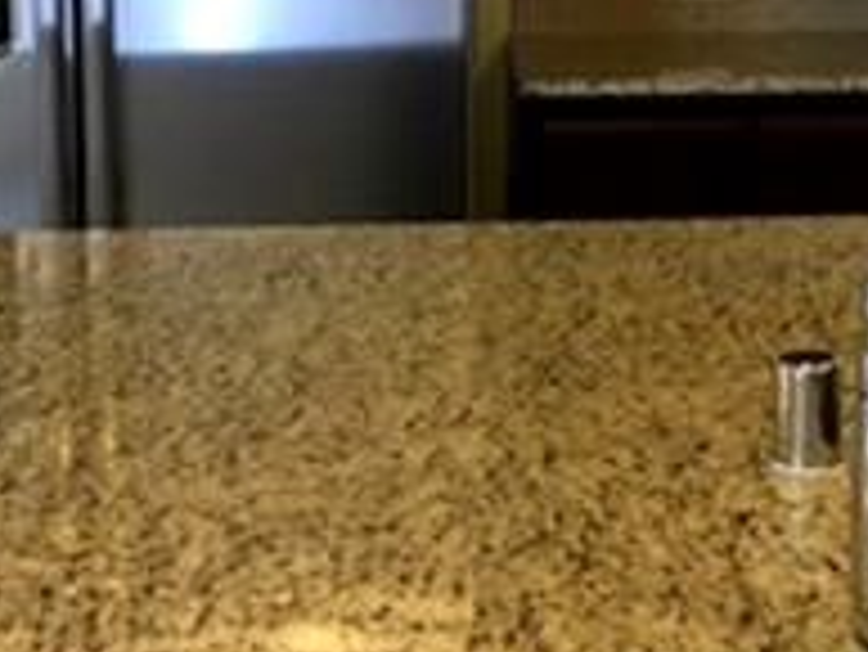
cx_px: 544
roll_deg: +1.4
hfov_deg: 20.4
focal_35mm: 96
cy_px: -4
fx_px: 2409
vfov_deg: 15.1
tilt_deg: -5.3
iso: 40
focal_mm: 4.15
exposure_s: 1/30
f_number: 2.2
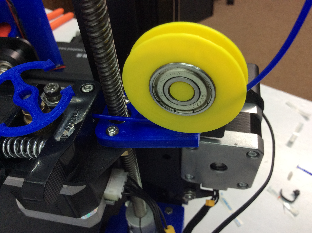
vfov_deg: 44.1
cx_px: 156
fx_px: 288
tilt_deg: -47.9
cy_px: 116
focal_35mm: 32
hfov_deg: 56.9
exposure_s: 1/24
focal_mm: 3.3
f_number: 2.4
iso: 80
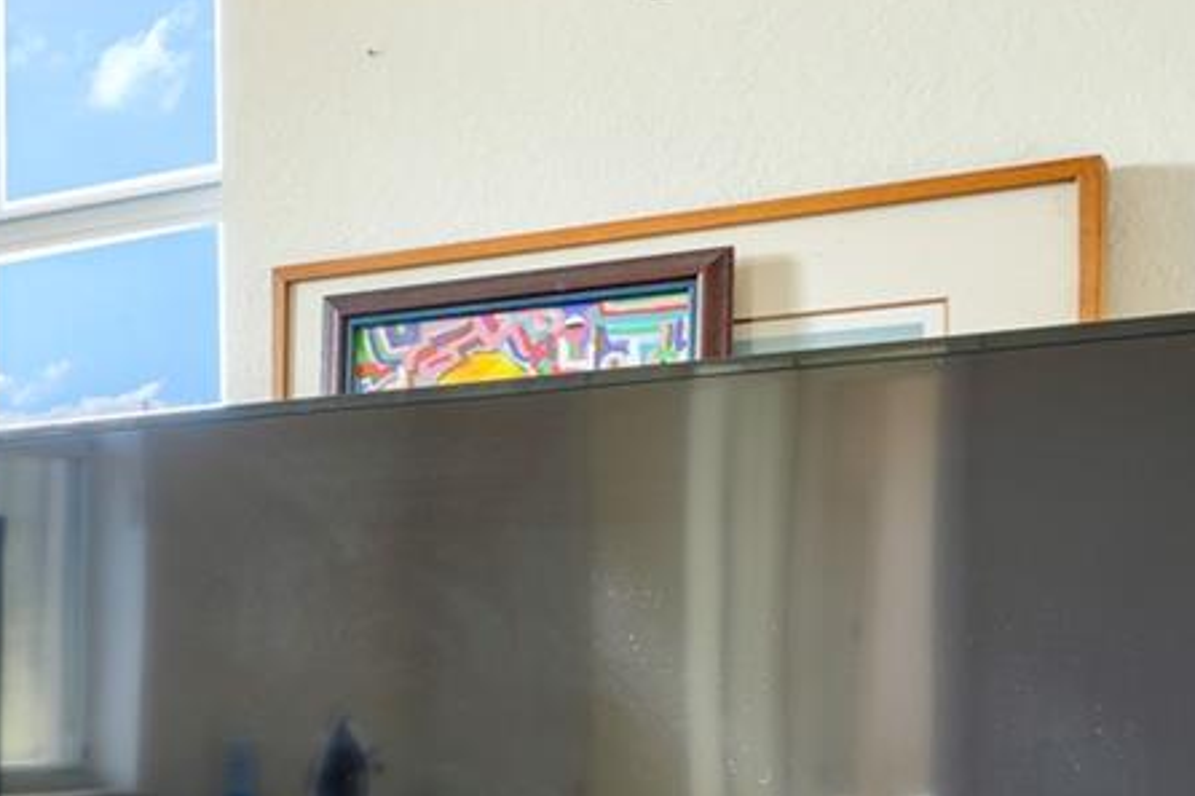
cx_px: -464
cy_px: 665
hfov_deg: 26.4
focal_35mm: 61
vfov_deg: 21.9
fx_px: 2024
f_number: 7.1
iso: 100
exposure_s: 1/800
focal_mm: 17
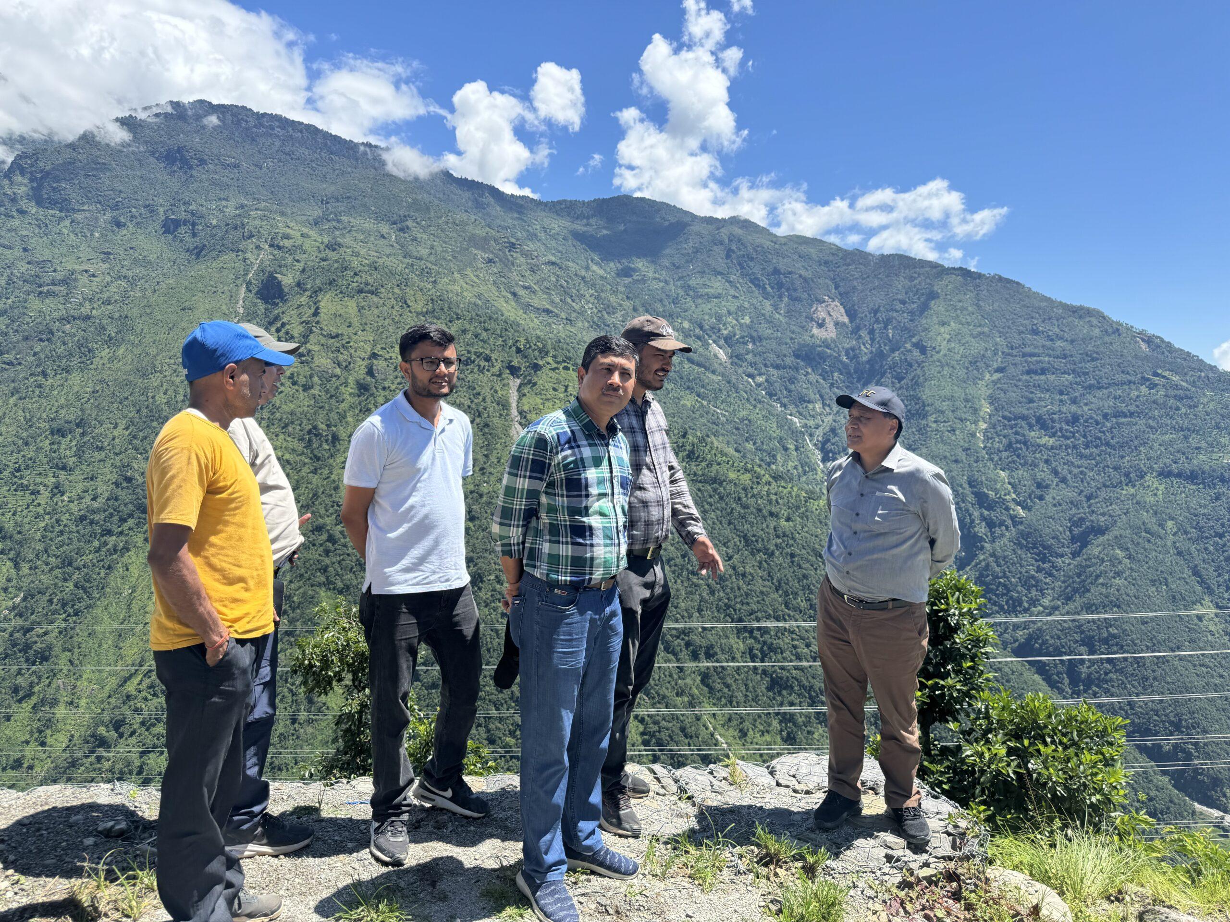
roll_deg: -0.8
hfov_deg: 71.6
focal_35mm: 24
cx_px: 615
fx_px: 853
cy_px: 461
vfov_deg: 56.8
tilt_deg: -3.0
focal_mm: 6.76
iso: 80
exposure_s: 1/2174
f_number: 1.78
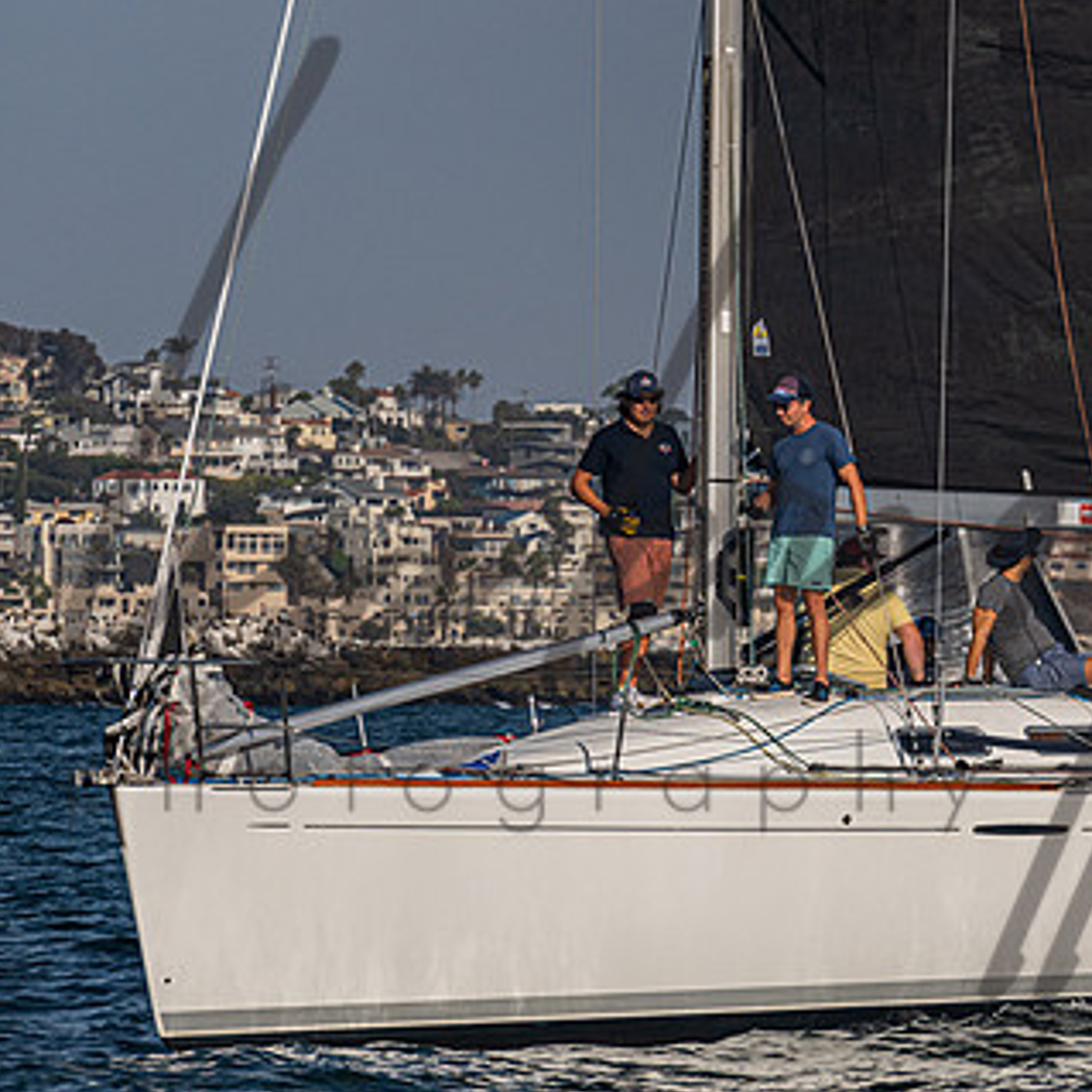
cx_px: 736
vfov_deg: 4.5
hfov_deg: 4.5
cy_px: 457
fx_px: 13848
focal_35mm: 388
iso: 400
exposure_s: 1/2000
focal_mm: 200
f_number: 6.3
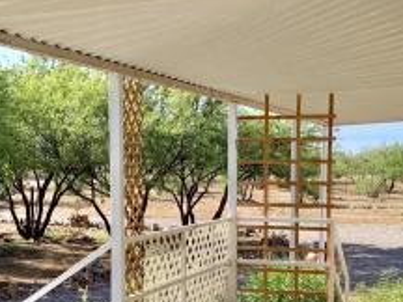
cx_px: 207
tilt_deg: -4.3
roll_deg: -1.4
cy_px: 254
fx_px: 896
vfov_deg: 18.9
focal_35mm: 77
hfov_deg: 25.3
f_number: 1.8
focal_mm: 4.25
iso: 25
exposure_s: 1/1282
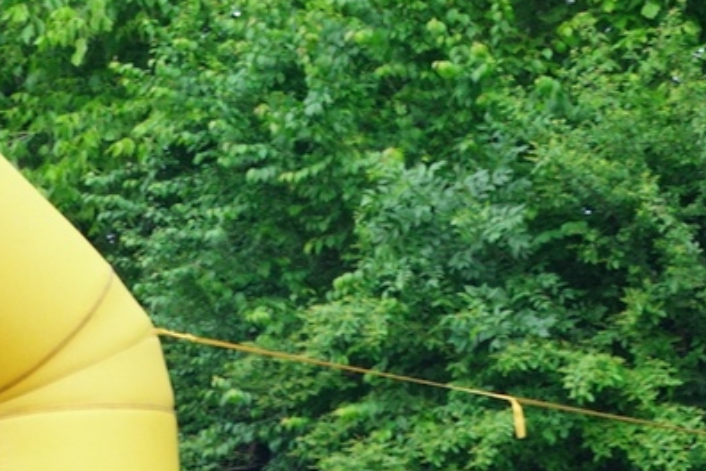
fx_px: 2137
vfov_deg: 11.3
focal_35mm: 109
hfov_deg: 18.8
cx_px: 378
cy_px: 947
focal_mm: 18
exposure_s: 1/320
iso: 800
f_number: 3.5
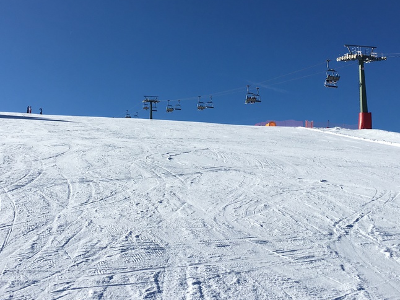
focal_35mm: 46
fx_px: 531
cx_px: 193
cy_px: 110
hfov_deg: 41.2
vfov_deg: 31.3
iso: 25
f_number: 2.2
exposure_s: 1/3205
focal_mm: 4.15
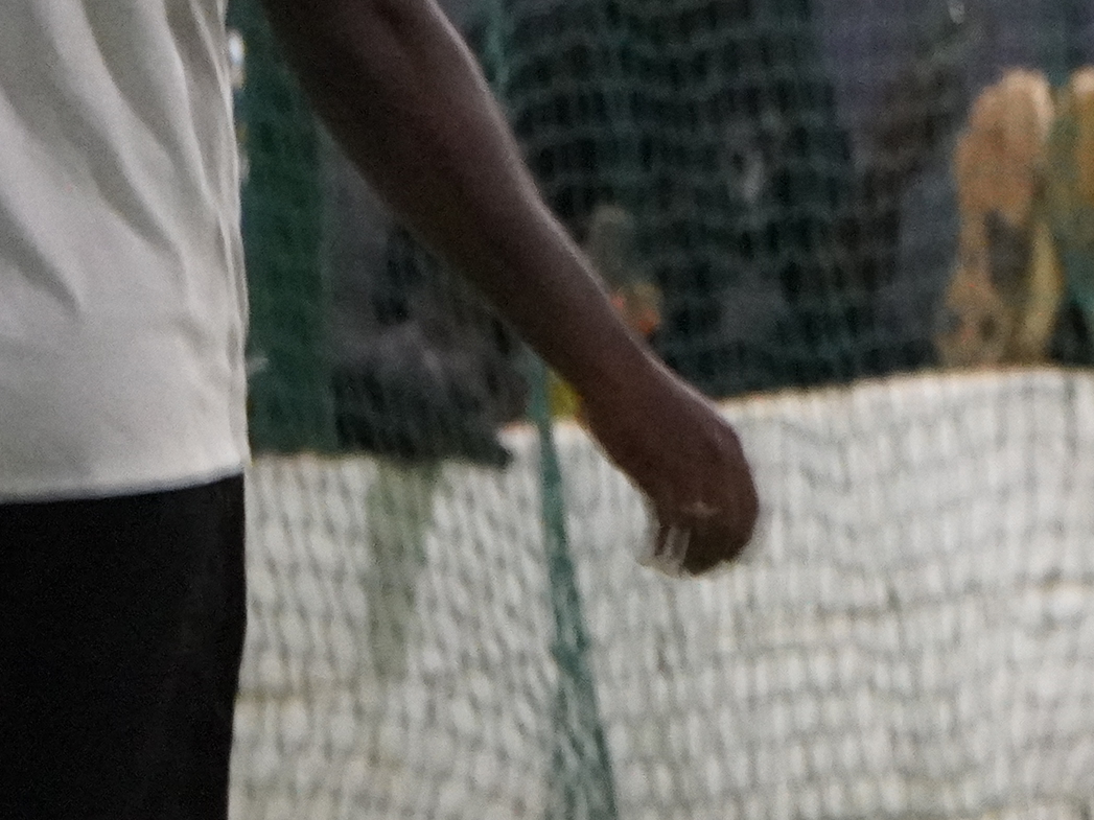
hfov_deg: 2.1
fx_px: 29734
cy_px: -220
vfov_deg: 1.6
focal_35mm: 941
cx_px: 1966
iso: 6400
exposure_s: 1/125
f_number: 5.6
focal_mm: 161
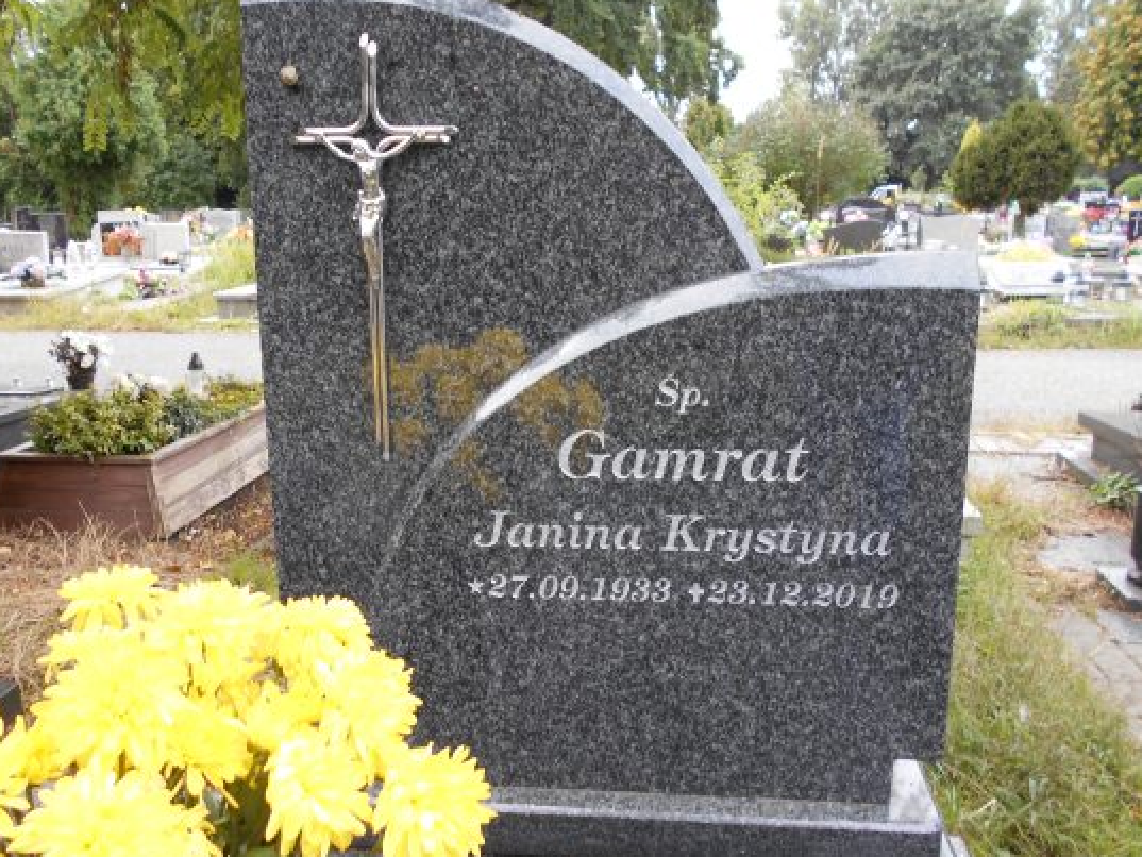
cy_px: 425
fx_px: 1023
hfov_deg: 58.3
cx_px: 553
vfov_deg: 45.5
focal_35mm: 31
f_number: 3.2
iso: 80
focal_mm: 4.6
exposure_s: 1/50
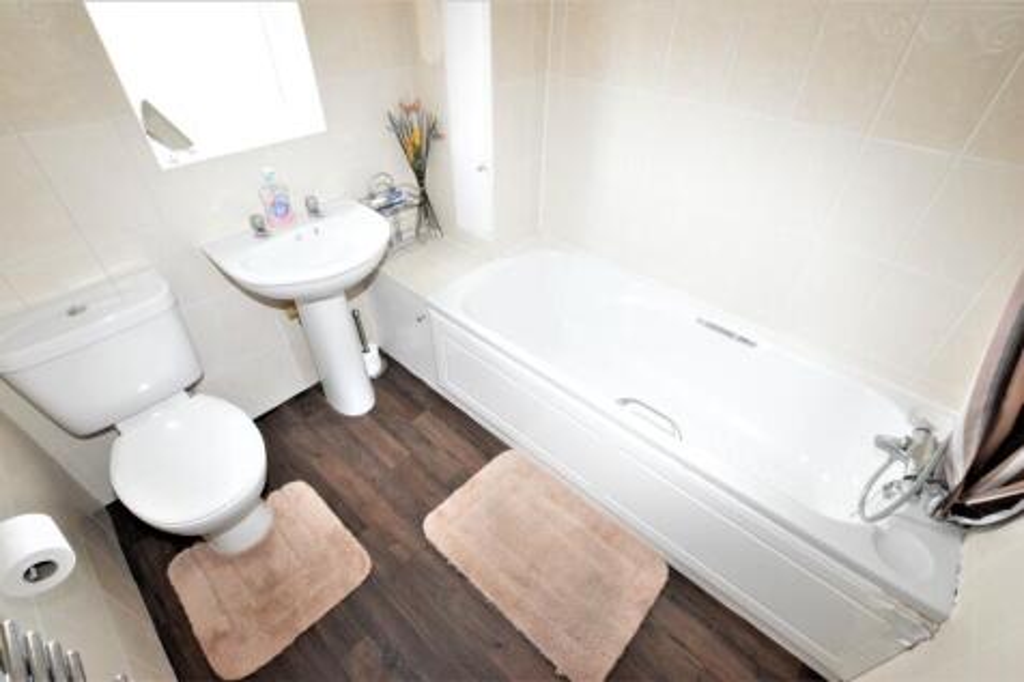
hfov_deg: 100.4
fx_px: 426
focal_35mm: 15
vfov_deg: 77.3
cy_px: 341
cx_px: 512
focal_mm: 10
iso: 3200
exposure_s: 1/80
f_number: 10
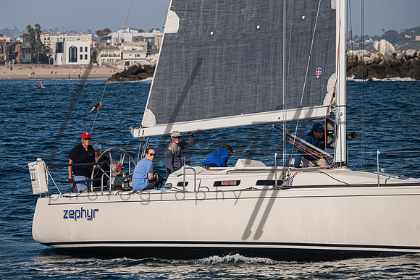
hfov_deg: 7.5
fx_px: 3205
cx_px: 179
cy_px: 114
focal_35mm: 275
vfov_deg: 5.0
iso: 400
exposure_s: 1/1600
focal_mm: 200
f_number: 6.3
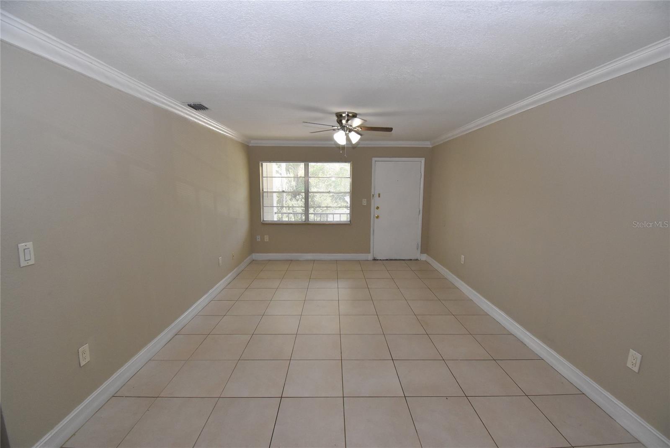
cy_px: 224
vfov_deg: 77.4
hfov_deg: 100.4
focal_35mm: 15
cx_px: 335
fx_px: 279
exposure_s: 1/160
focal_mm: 10
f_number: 8
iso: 1600
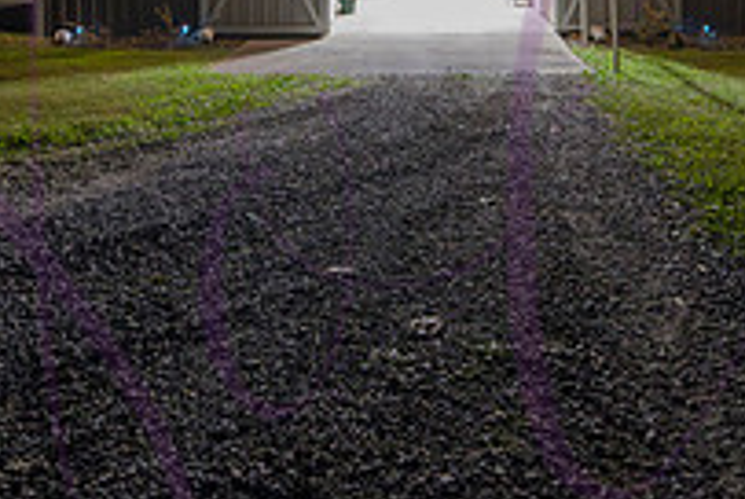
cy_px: -67
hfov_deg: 46.1
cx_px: 437
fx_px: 870
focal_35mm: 42
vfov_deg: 28.6
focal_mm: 14
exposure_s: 1/15
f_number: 3.2
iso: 8000
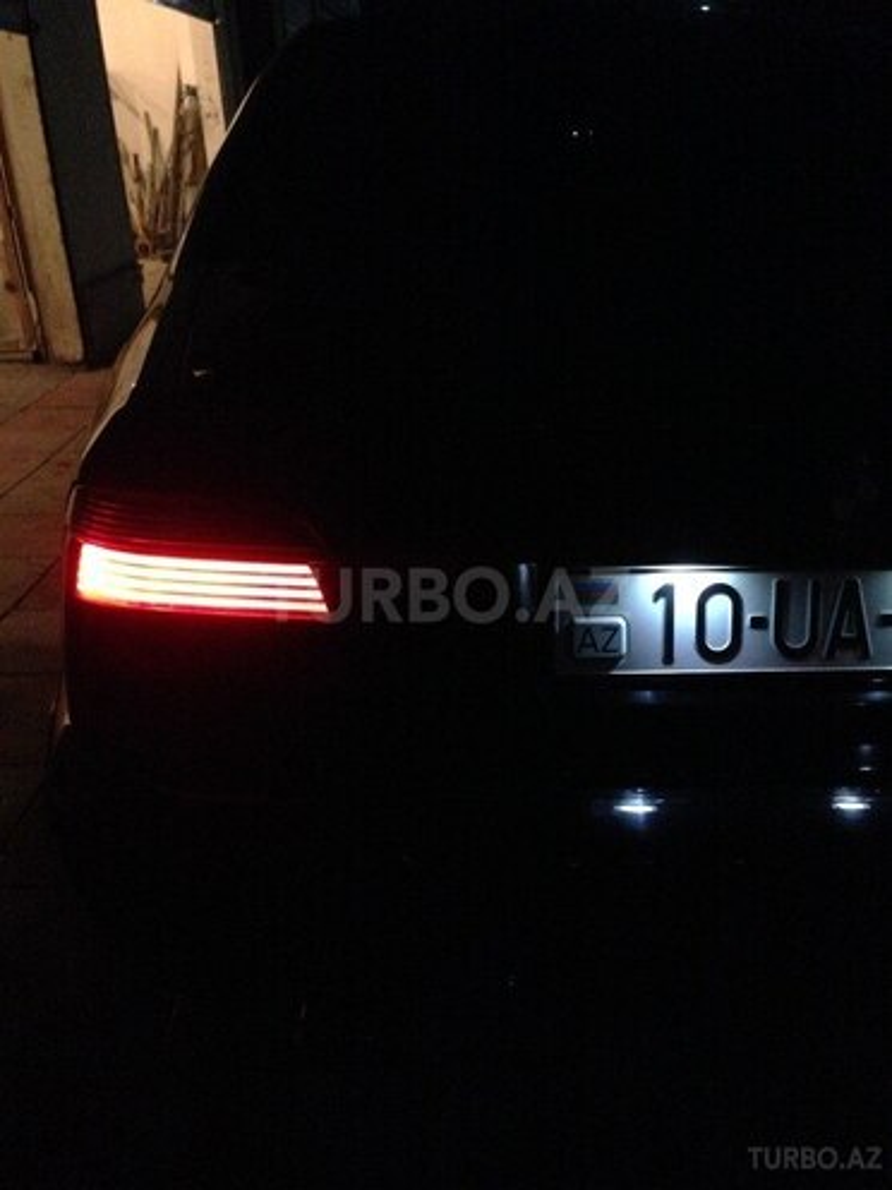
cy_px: 595
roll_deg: +2.0
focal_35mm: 33
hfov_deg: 42.9
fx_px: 1134
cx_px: 446
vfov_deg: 55.4
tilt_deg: -24.1
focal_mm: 4.12
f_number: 2.4
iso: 800
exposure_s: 1/15
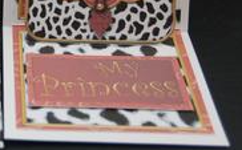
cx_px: 2
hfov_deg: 15.5
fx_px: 871
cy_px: -18
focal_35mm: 132
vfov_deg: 9.8
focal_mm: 35
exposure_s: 1/80
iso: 400
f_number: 4.8
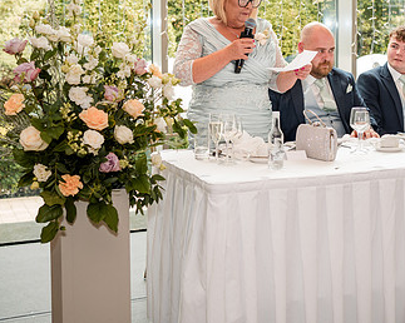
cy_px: 92
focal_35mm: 59
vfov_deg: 25.6
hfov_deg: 31.7
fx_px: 707
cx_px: 268
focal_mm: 35
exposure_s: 1/200
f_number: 3.5
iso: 800
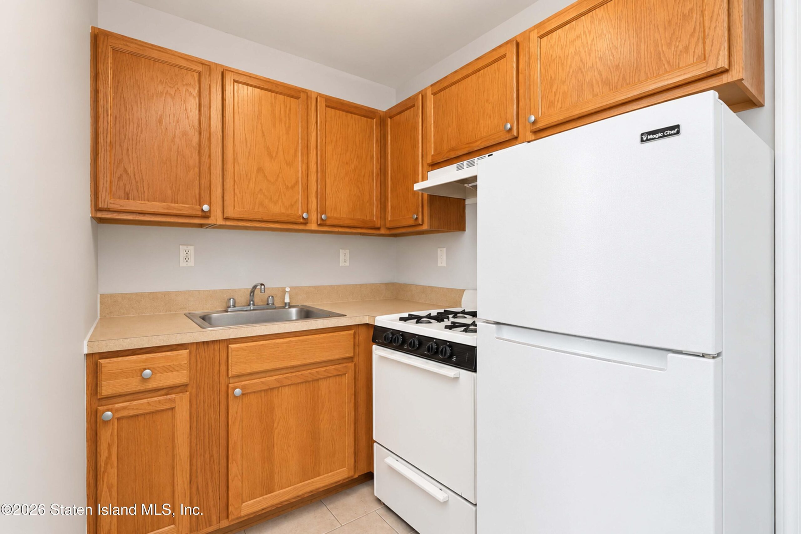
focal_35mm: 15
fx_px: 334
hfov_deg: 100.4
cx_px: 400
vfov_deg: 77.3
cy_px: 267
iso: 1250
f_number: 9
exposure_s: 1/80
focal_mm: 10
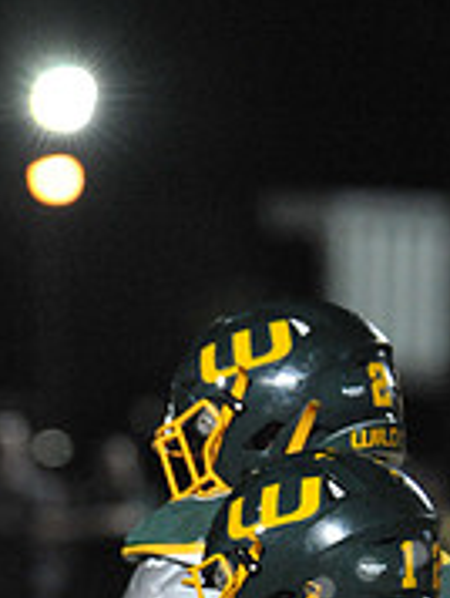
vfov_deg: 1.8
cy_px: 934
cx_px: 507
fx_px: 18900
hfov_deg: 1.4
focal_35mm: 1093
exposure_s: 1/200
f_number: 8
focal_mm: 350
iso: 6400
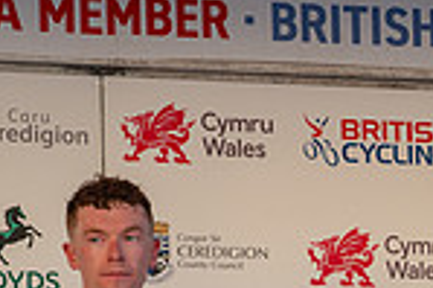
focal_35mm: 273
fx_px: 3280
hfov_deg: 7.5
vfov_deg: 5.0
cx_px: 555
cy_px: 417
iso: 160
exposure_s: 1/160
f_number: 4
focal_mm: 70
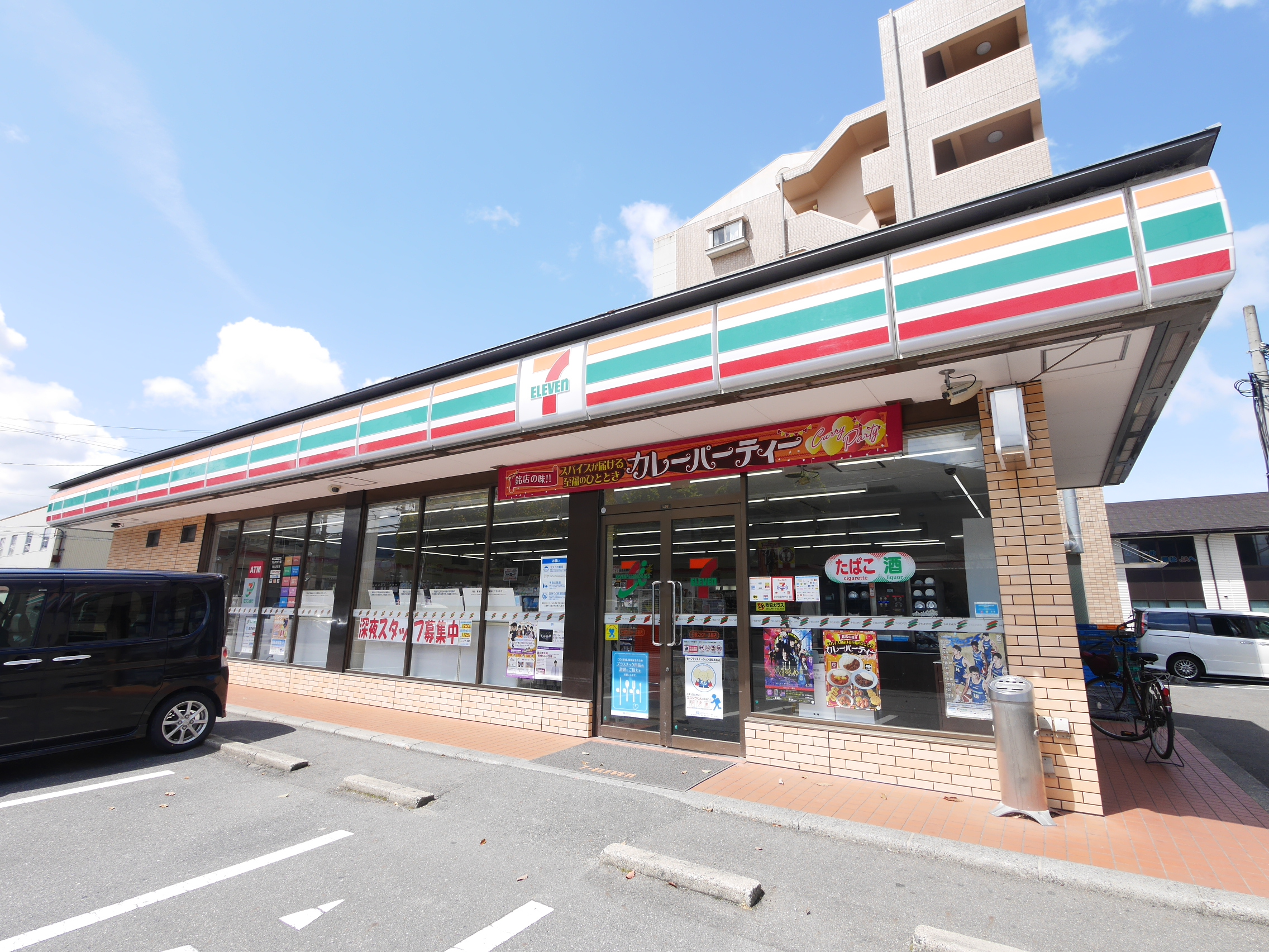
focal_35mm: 16
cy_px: 476
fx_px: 587
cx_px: 634
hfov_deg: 94.5
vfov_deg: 78.1
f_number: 7.1
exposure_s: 1/320
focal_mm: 8
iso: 200
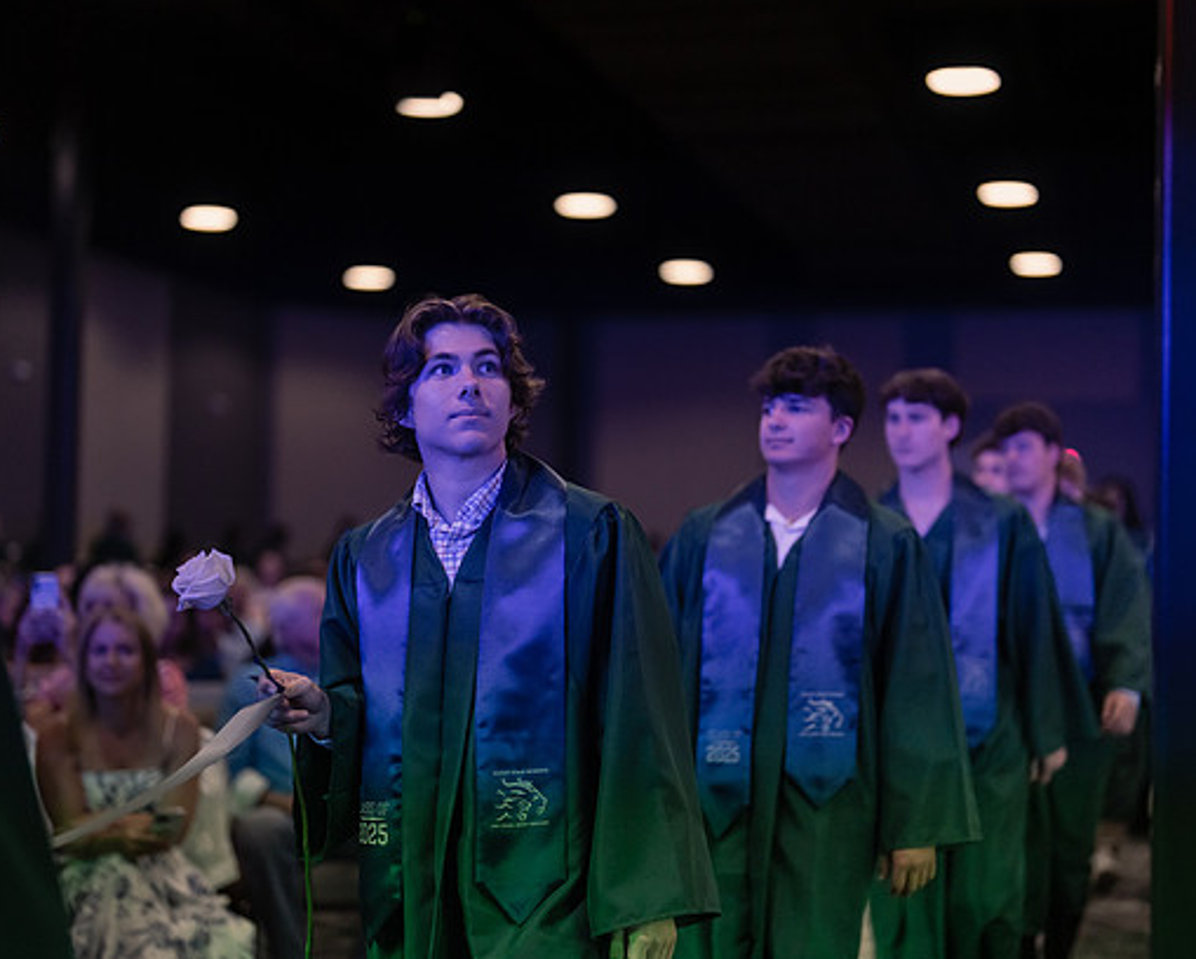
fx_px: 2055
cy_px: 482
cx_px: 557
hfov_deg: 32.4
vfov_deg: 26.3
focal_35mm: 58
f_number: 1.2
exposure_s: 1/500
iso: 1250
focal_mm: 50
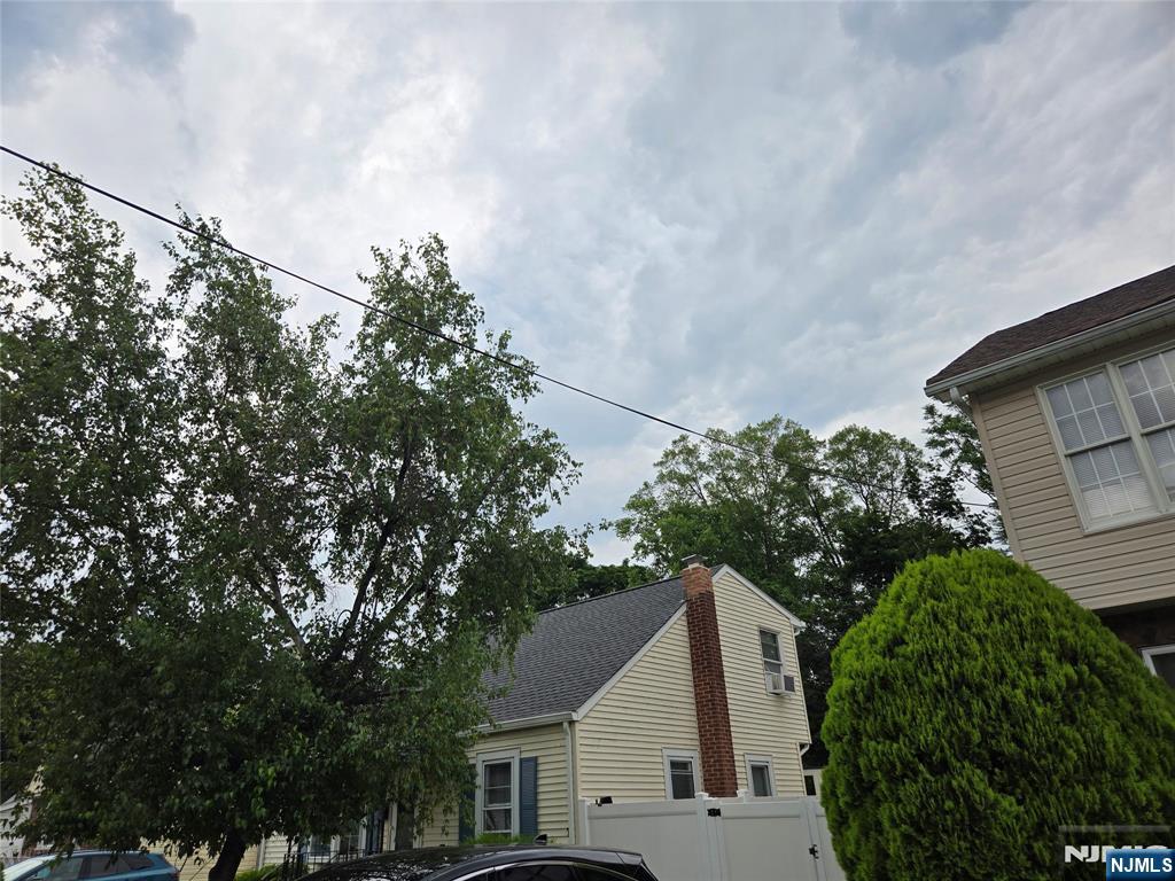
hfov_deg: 73.9
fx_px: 781
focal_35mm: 23
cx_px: 588
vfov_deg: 58.9
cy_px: 440
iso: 25
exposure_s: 1/1297
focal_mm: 5.4
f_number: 1.8
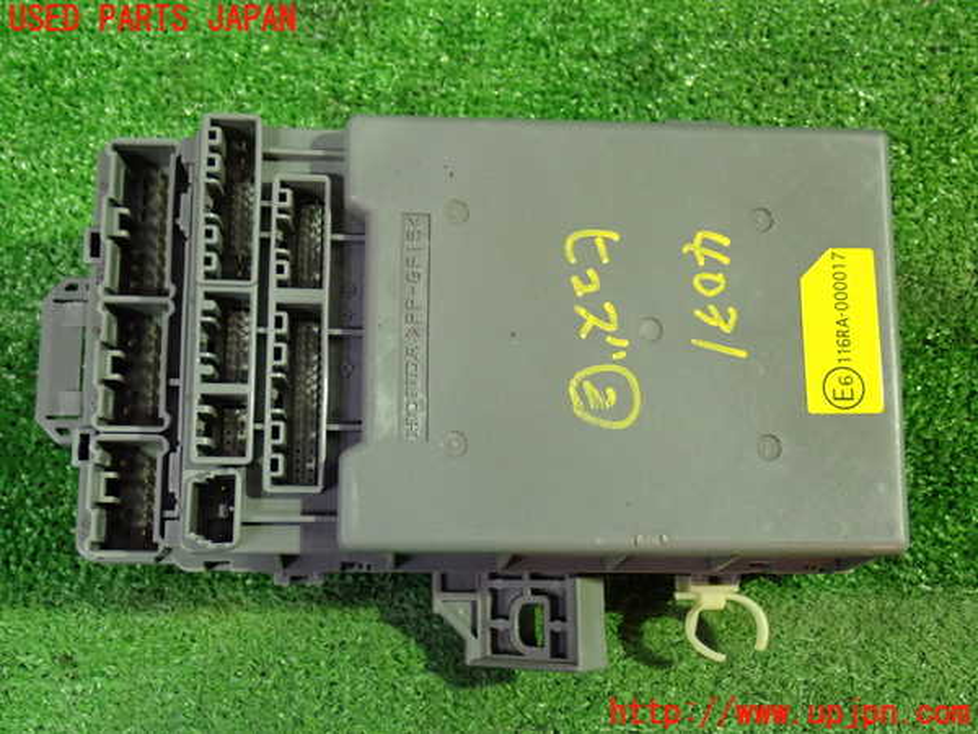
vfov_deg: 32.9
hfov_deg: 42.9
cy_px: 367
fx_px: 1243
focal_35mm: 44
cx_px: 489
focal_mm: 7.84
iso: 800
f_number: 2.9
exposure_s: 1/30
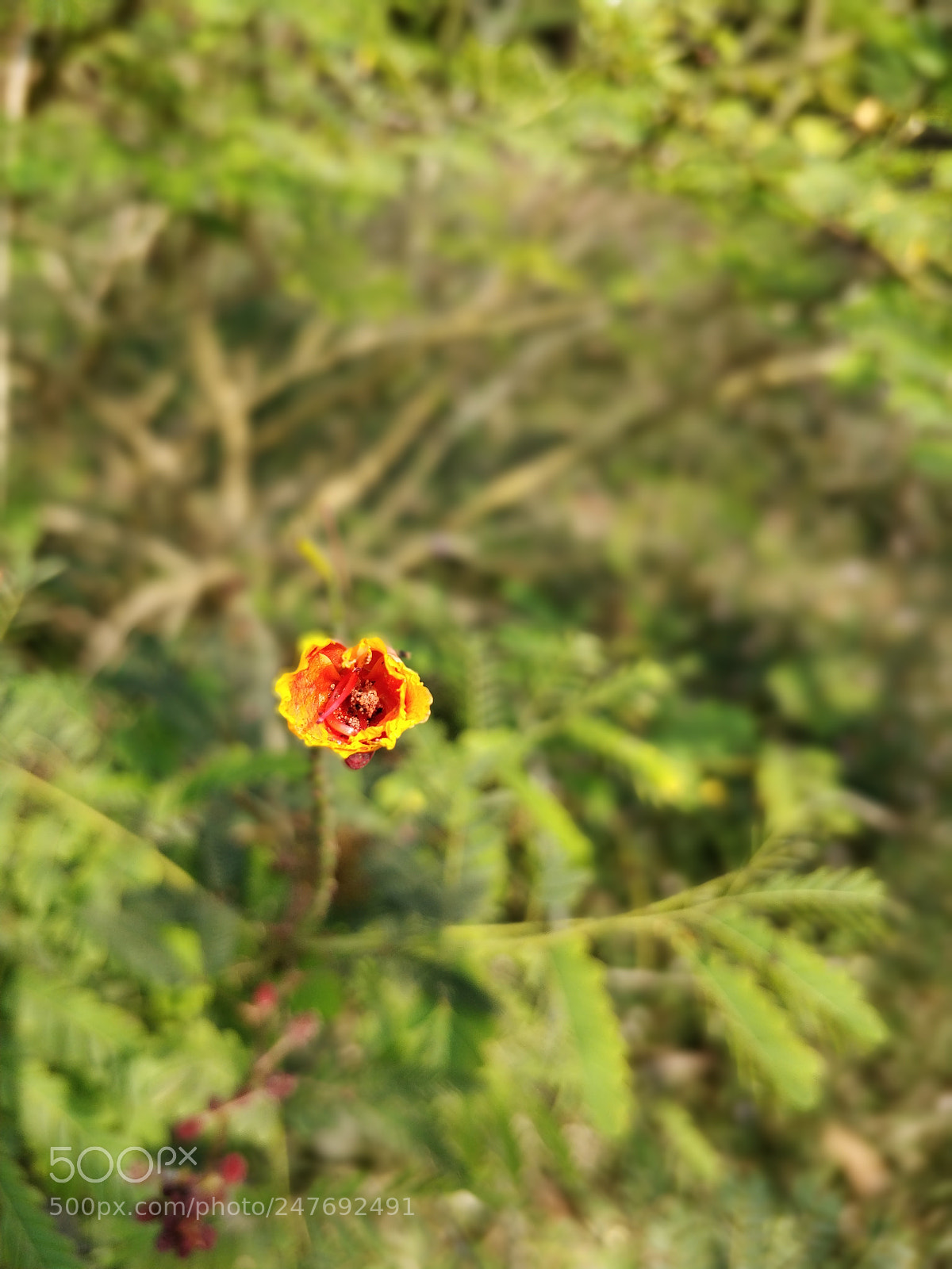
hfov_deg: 56.8
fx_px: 880
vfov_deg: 71.6
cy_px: 634
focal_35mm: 24
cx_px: 476
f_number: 1.7
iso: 125
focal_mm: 4.1
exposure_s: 1/454
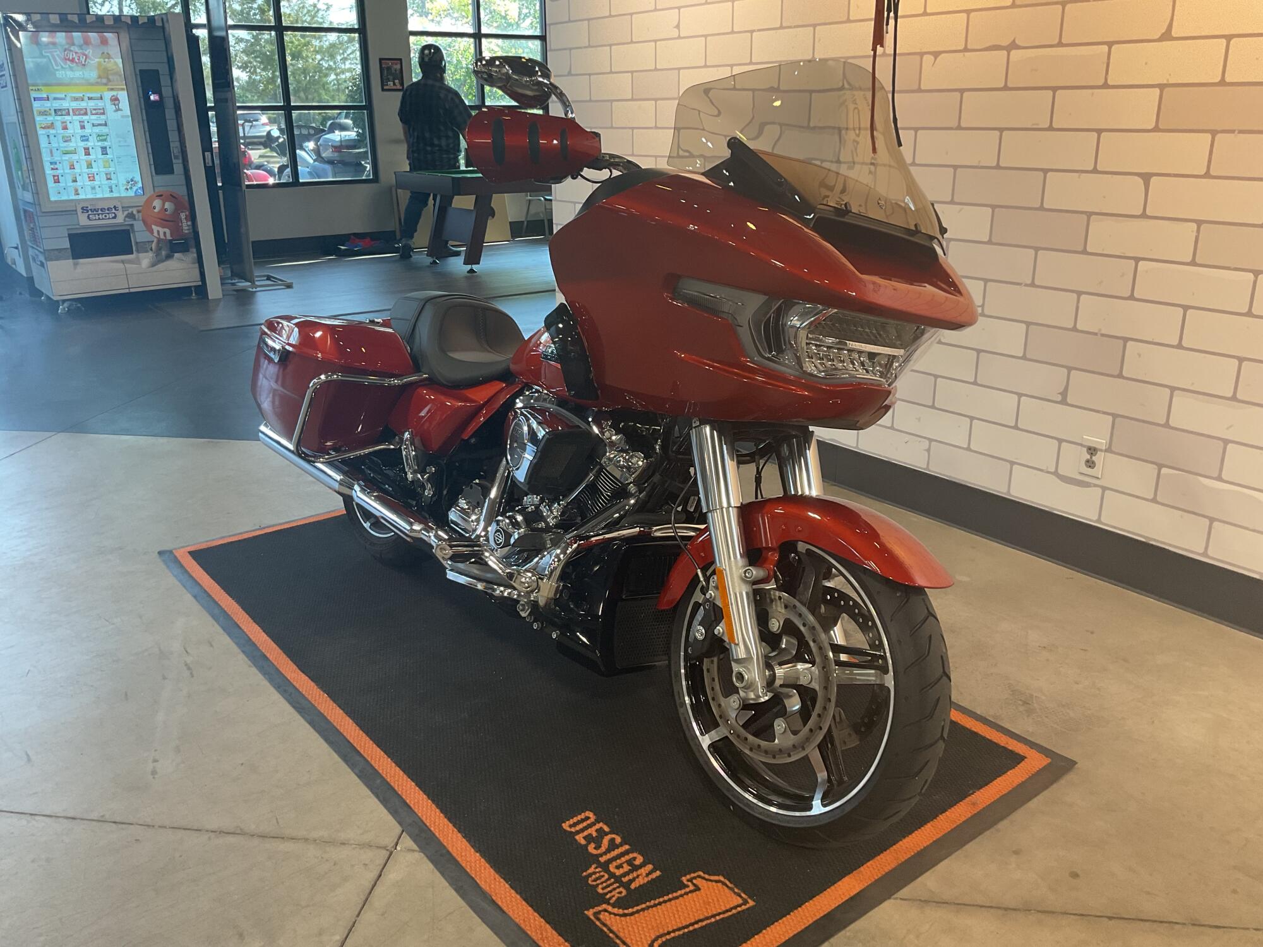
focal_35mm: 29
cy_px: 474
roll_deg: +1.1
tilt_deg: -19.0
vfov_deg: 48.2
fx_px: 1058
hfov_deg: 61.7
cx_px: 632
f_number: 1.8
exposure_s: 1/50
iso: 64
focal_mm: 3
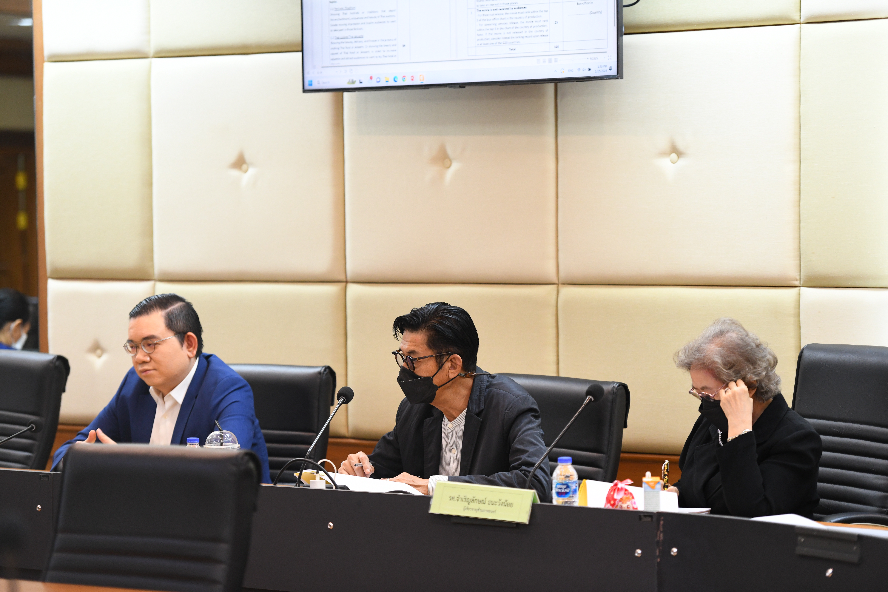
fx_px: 3083
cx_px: 444
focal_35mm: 125
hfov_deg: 16.4
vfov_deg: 11.0
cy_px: 296
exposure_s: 1/160
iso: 1600
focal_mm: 125
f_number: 2.8
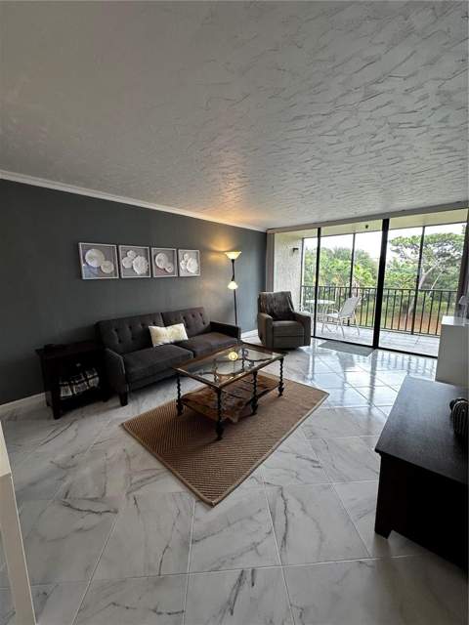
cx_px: 234
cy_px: 312
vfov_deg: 102.1
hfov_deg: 85.7
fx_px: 253
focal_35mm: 14
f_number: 2.2
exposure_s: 1/120
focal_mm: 2.22
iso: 160
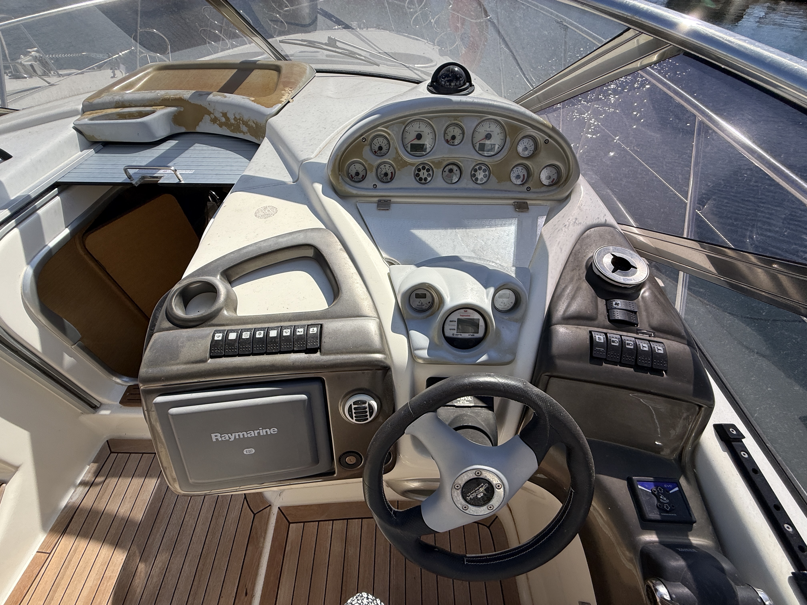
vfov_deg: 85.7
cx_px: 404
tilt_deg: -48.0
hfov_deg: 102.1
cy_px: 302
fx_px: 326
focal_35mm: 14
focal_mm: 2.22
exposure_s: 1/3125
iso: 50
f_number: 2.2
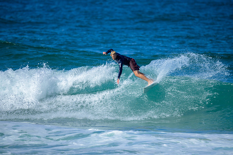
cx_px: 116
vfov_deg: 1.7
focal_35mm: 800
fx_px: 5179
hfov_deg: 2.6
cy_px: 78
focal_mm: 800
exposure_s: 1/2500
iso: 320
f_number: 6.3
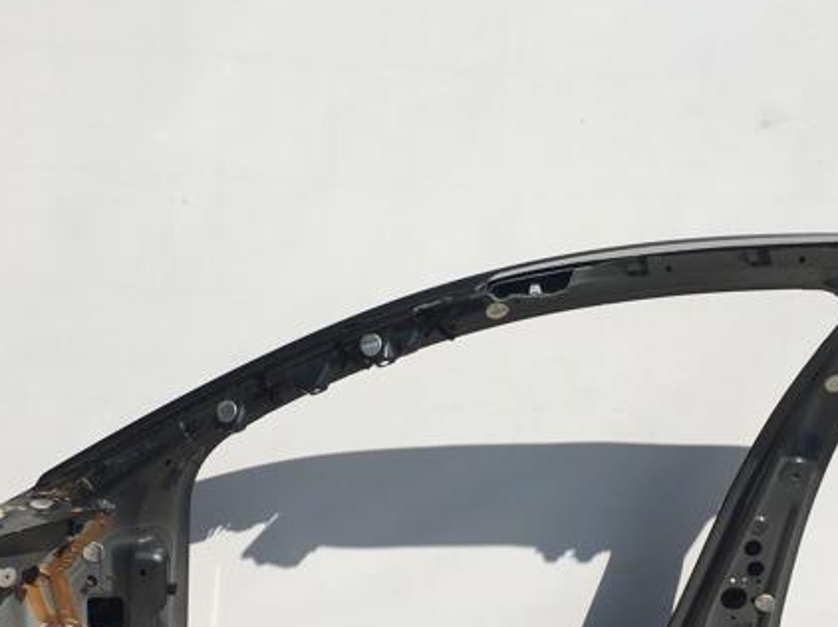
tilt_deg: -10.4
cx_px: 485
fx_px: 1065
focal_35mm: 44
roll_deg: -3.0
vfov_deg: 32.8
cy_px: 351
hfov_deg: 42.8
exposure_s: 1/5495
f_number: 2.2
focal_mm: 4.15
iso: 25
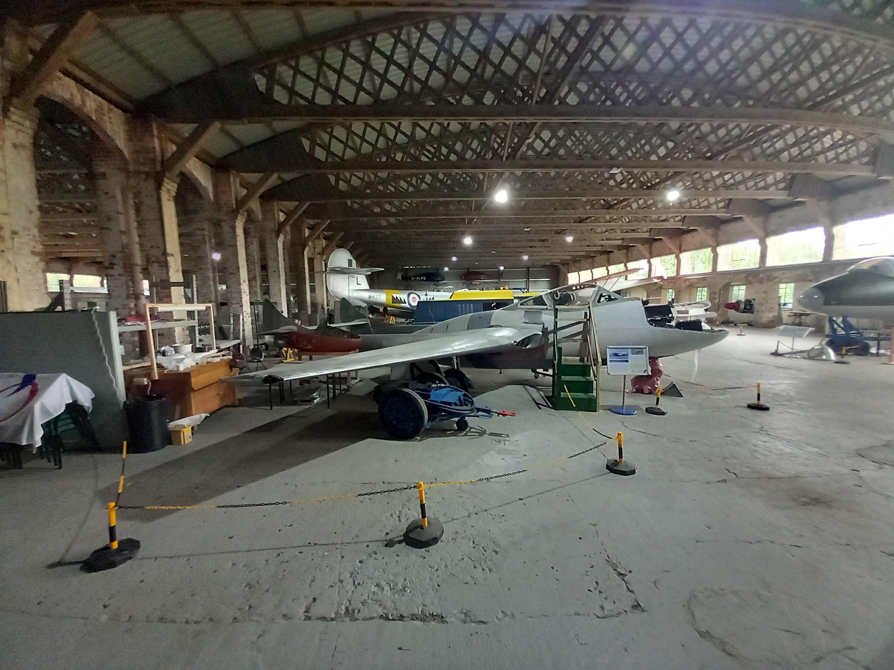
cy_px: 335
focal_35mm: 13
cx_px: 447
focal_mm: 1.13
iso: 320
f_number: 2.2
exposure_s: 1/33
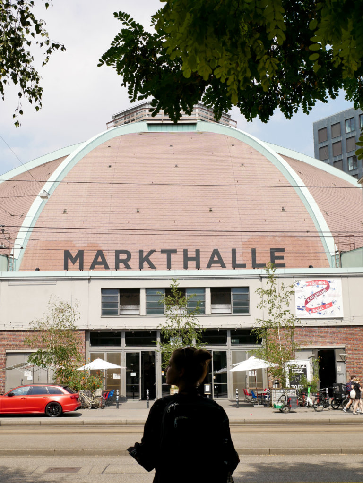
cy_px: 242
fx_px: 699
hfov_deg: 29.1
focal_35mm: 50
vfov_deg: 38.2
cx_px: 182
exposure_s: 1/500
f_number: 6.3
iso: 200
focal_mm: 25
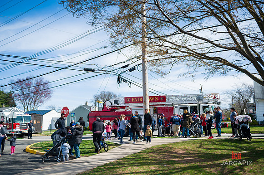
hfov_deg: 60.3
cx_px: 132
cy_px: 88
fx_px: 227
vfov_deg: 42.3
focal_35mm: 31
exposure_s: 1/3200
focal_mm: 31
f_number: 4
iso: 200
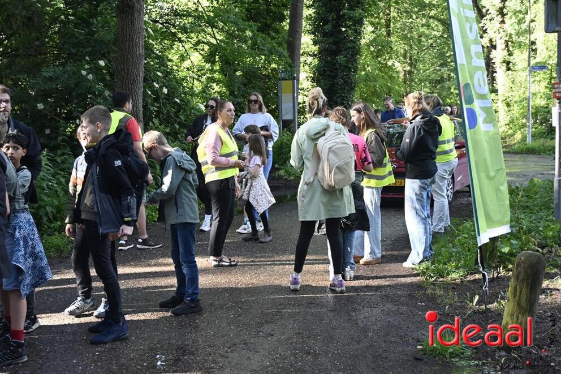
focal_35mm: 48
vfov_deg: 28.1
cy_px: 187
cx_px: 280
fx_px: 748
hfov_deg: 41.1
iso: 500
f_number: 4
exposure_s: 1/125
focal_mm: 32.5
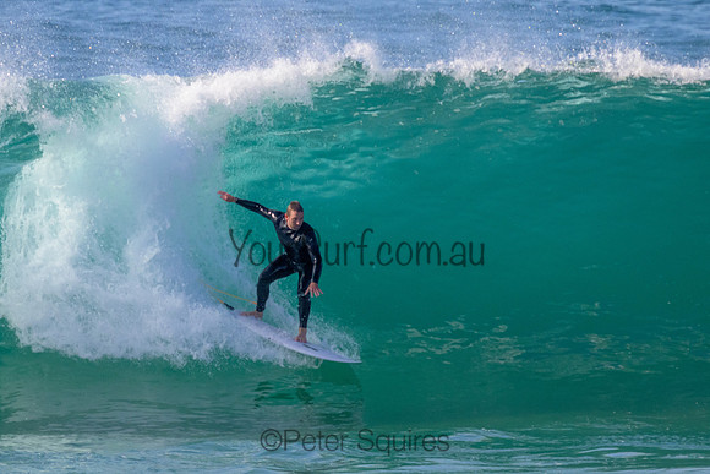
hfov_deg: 1.9
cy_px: 186
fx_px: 21562
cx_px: 294
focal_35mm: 1093
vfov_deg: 1.3
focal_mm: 800
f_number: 11
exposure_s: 1/2000
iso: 2000
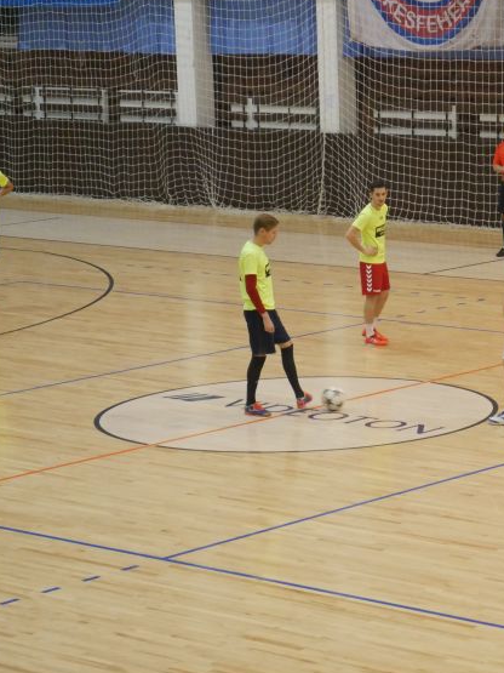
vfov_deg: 14.2
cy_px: 264
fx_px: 2699
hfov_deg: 10.6
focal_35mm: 139
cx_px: 434
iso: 3200
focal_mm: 42
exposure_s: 1/100
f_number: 5.6
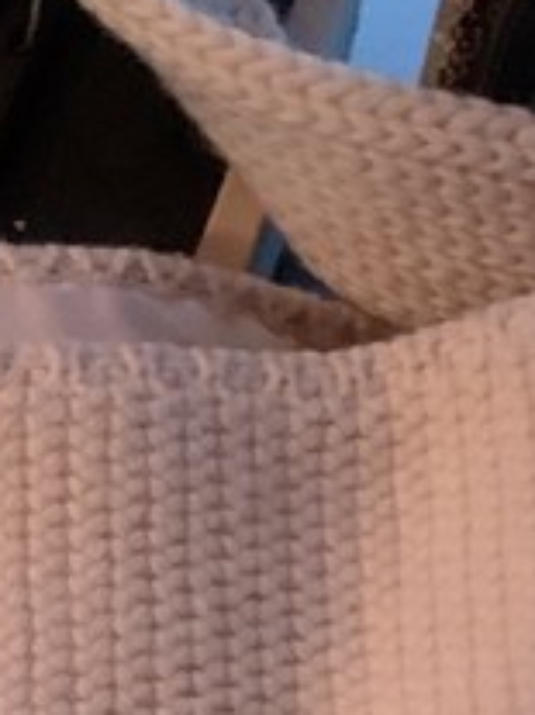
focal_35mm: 134
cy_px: 803
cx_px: -41
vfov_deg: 14.4
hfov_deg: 10.9
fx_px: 2764
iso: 640
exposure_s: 1/25
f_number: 1.8
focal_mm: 4.25
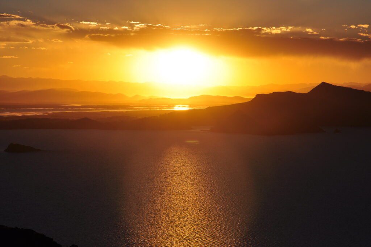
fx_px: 1621
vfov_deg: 8.7
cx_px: 186
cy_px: 124
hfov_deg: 13.1
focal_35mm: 158
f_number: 13
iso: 200
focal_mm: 105
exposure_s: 1/1250
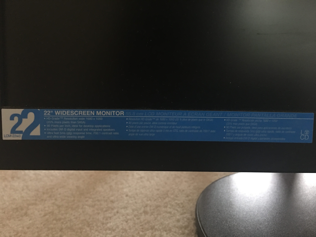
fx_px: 265
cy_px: 118
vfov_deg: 48.2
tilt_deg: -15.7
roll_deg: -0.6
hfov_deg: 61.7
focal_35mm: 29
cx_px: 158
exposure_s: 1/4
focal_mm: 4.15
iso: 160
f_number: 2.2
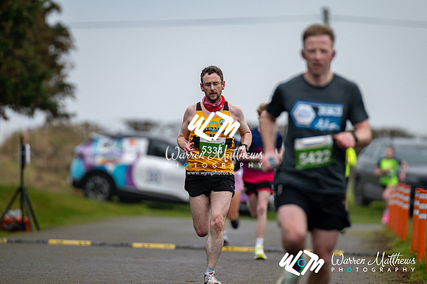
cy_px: 142
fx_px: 5334
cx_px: 214
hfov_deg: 4.6
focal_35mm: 450
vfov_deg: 3.1
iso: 280
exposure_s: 1/1600
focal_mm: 300
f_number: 2.8
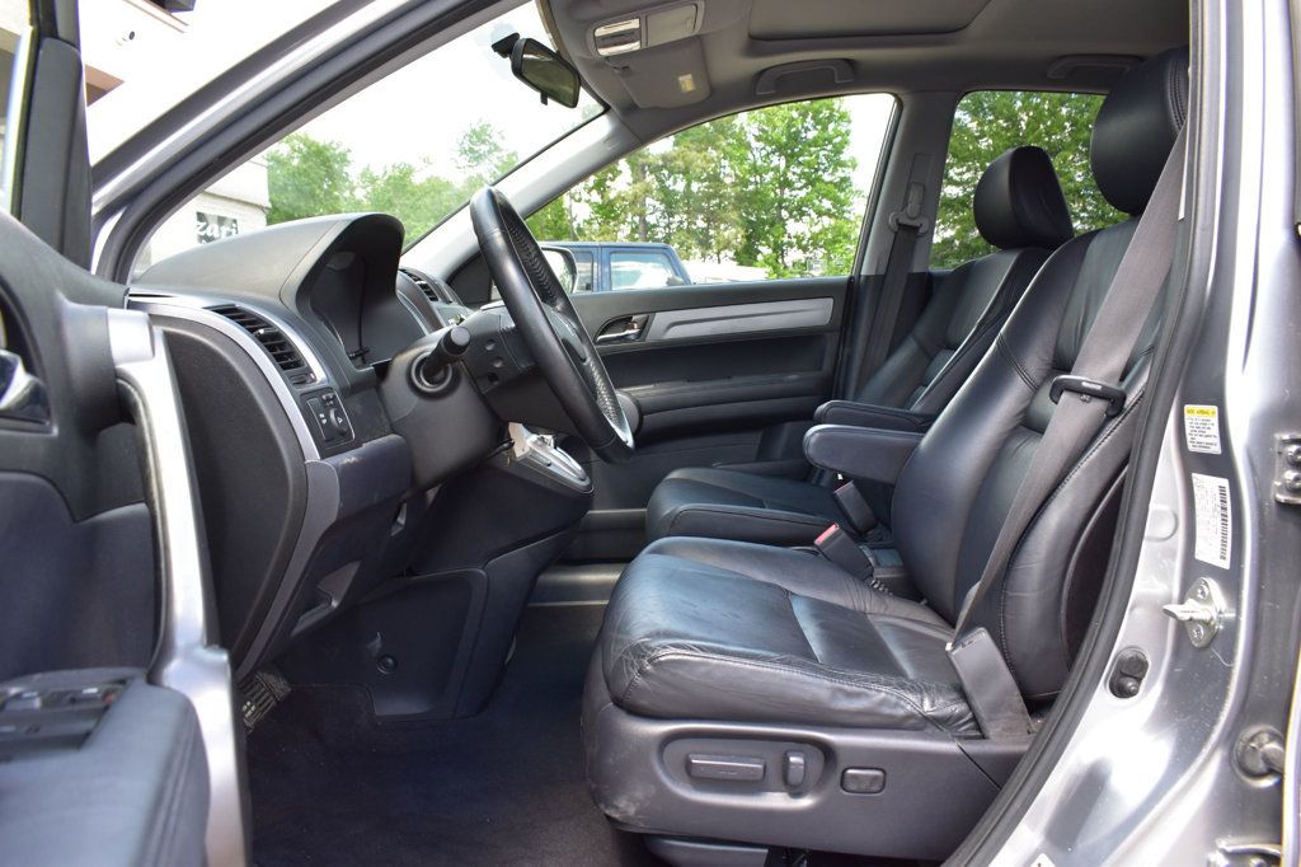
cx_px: 650
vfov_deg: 47.9
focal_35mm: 27
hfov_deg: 67.4
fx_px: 975
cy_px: 434
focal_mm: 18
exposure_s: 1/60
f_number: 8
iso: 400
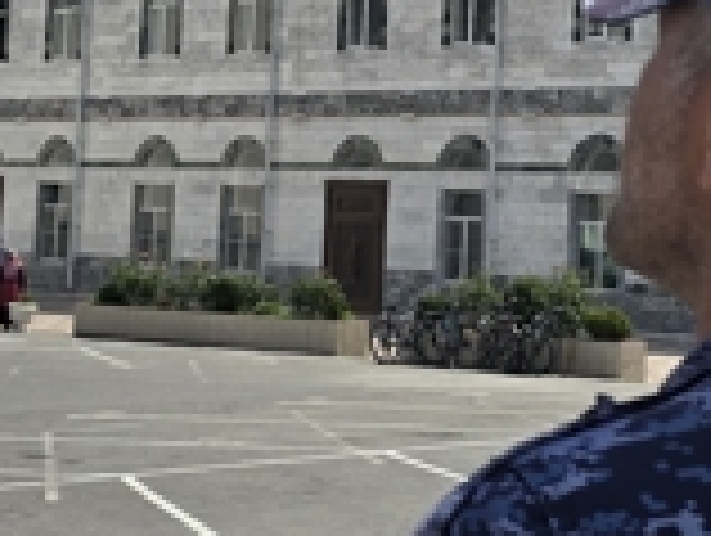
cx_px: 439
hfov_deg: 20.2
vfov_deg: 15.1
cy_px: 32
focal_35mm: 97
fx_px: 1995
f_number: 1.7
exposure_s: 1/1252
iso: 12
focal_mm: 6.3
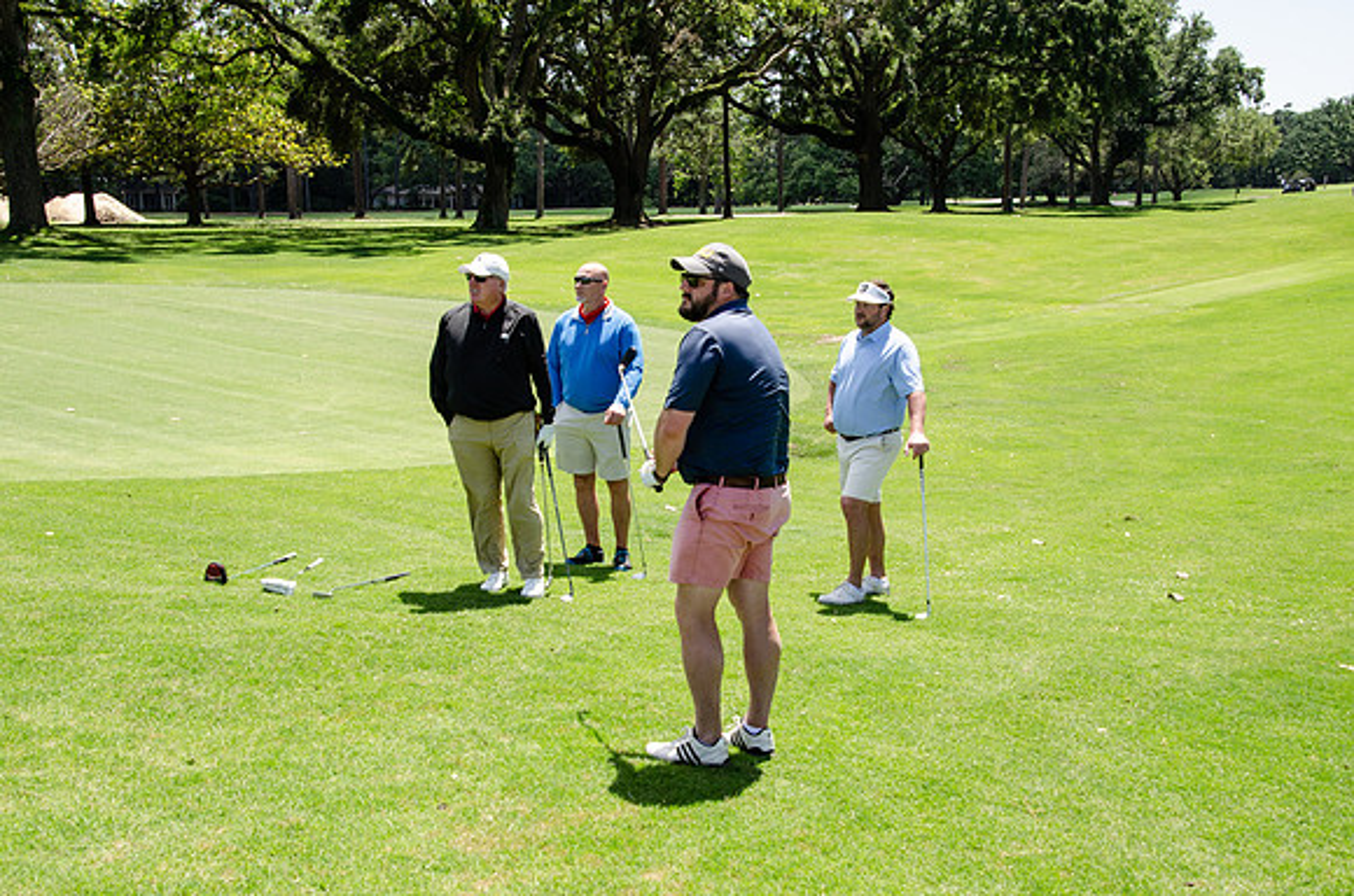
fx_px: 1464
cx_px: 677
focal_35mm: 39
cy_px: 448
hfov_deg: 49.6
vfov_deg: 34.1
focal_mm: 26
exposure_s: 1/400
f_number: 10
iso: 400
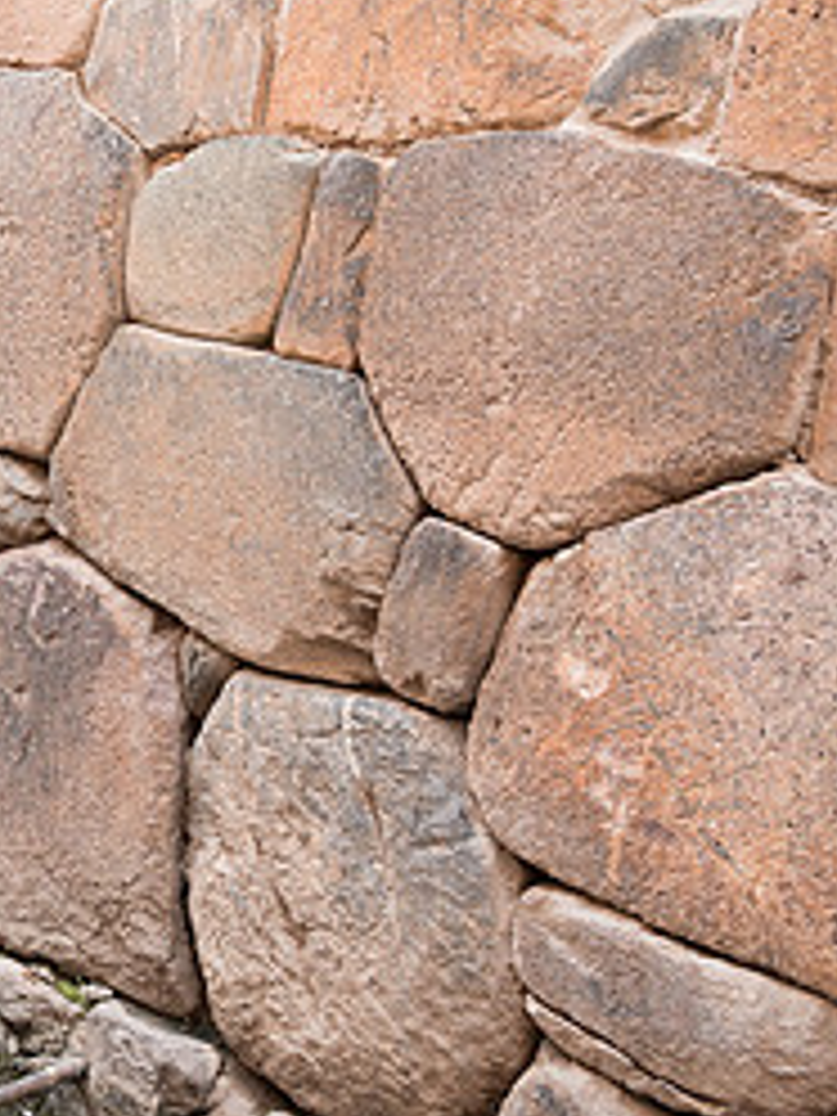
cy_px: 484
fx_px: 2031
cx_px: -230
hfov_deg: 21.3
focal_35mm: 63
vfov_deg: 30.7
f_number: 7.1
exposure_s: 1/40
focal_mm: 28
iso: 100
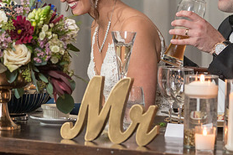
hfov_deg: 9.6
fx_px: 1391
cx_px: 65
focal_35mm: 215
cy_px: 21
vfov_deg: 6.4
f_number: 4
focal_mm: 87
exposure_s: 1/200
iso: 2000
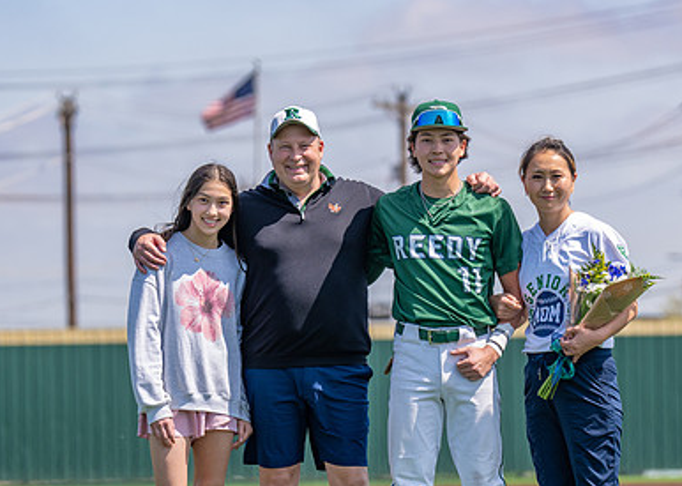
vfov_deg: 6.4
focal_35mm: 224
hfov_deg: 9.0
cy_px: 356
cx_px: 411
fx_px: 4335
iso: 100
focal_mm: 121
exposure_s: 1/1600
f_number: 2.8
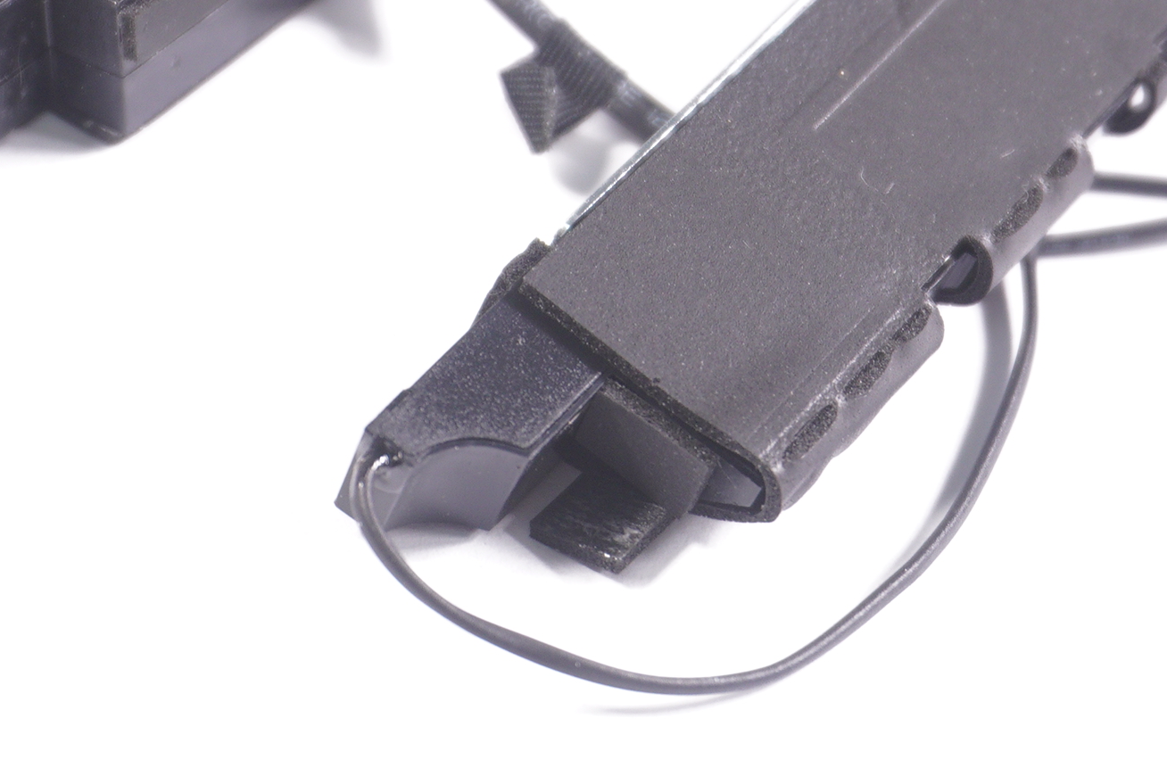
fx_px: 4470
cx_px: 759
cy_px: -66
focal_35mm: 138
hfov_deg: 14.9
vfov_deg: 9.8
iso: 640
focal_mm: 40
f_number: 5.6
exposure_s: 1/80
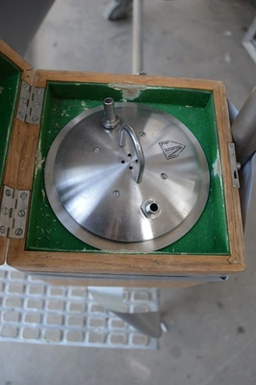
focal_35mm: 28
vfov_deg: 64.6
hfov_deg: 45.6
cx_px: 128
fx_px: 305
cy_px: 192
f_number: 5
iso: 400
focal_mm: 19
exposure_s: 1/100
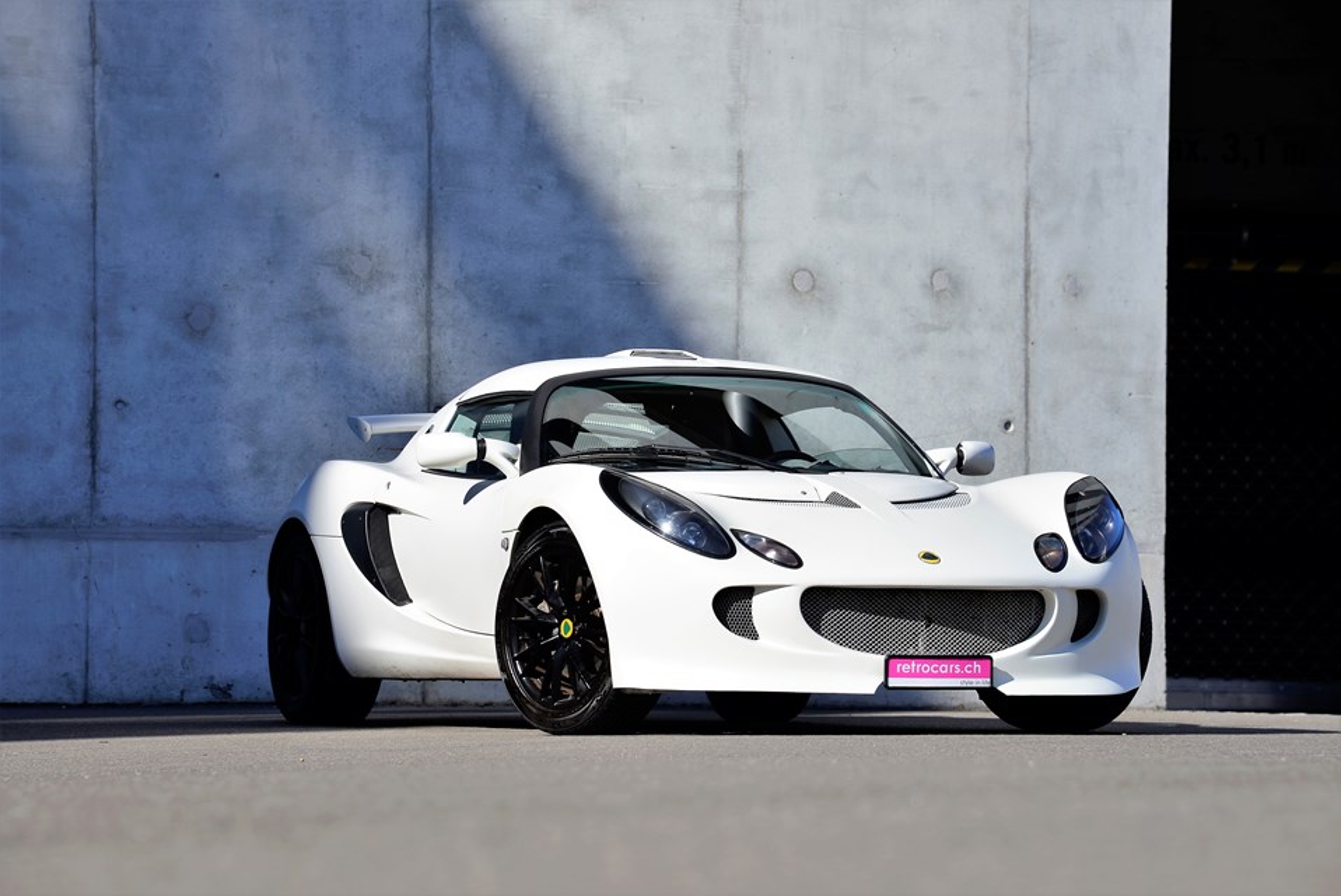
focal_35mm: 120
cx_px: 670
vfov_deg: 11.4
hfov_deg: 17.1
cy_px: 448
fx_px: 4473
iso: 100
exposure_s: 1/250
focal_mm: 120
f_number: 8
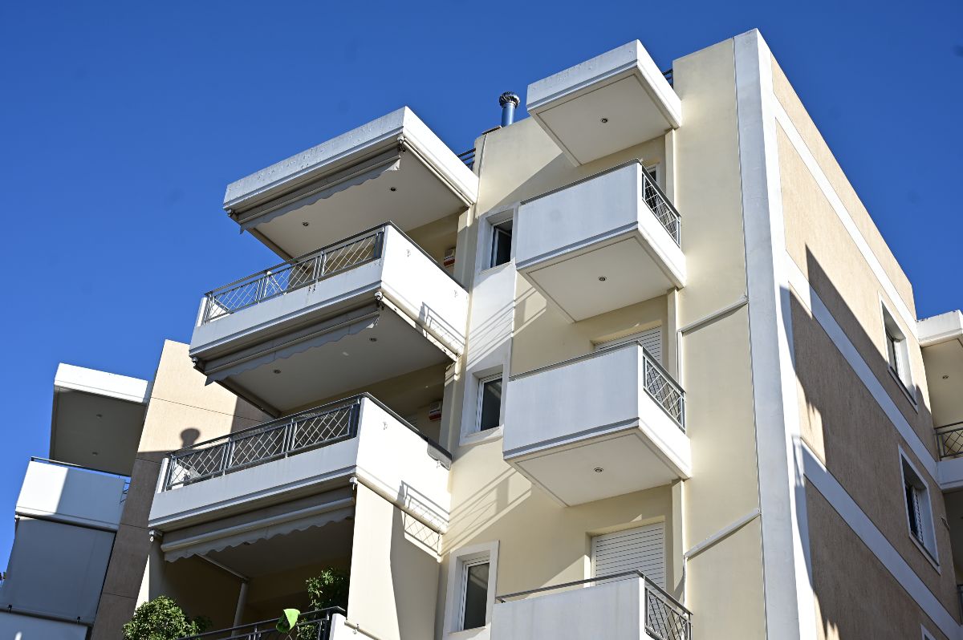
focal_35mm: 45
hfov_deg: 43.6
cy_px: 320
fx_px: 1203
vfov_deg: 29.8
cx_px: 482
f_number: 5.6
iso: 100
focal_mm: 45
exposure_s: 1/640
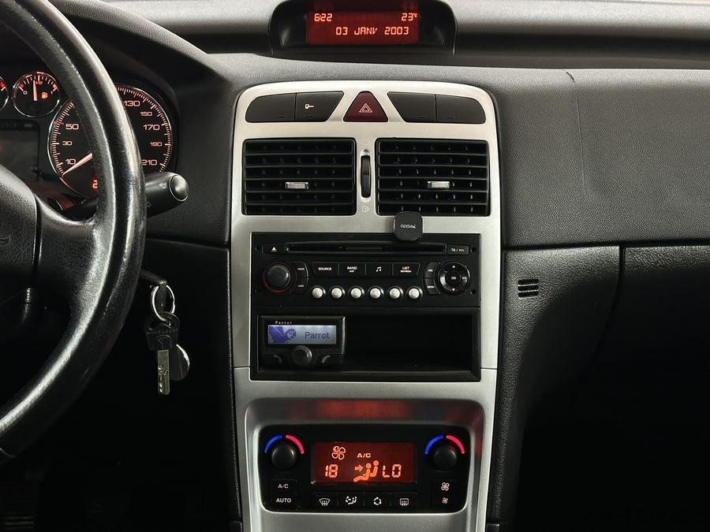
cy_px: 266
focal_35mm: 48
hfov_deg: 39.7
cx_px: 355
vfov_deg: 30.3
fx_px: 985
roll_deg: -1.1
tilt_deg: -21.0
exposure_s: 1/50
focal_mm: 6.86
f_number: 1.78
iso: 250
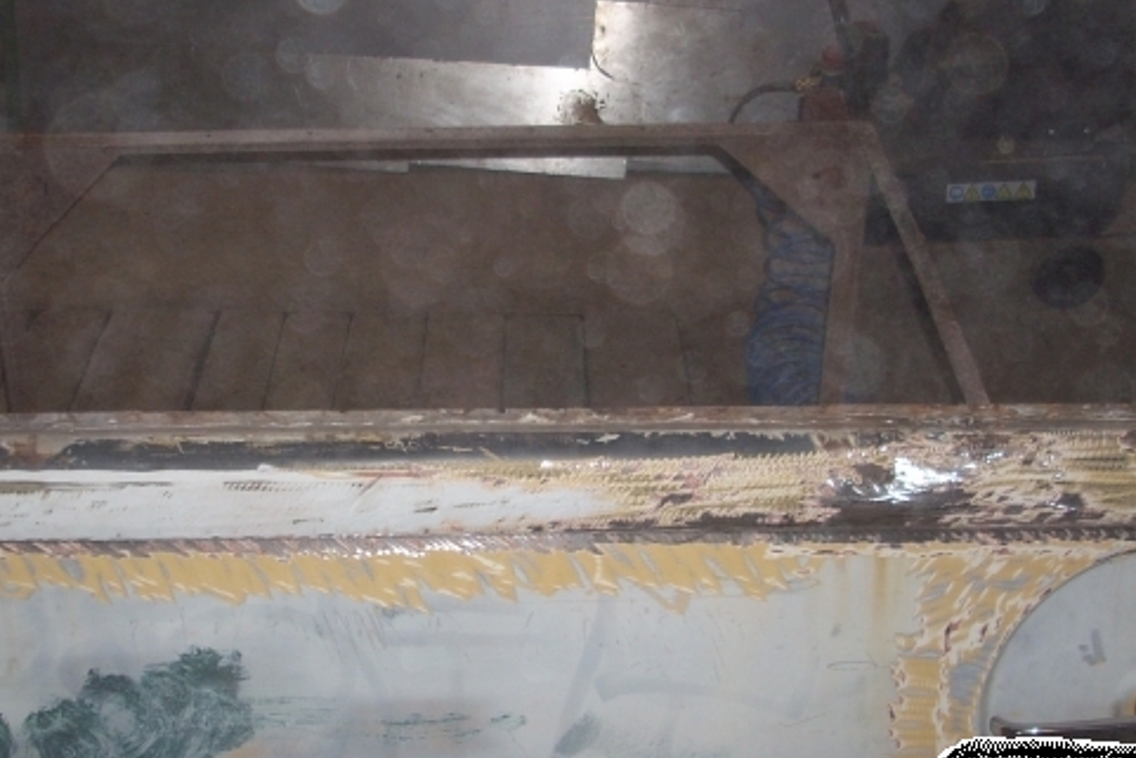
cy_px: 365
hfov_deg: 33.3
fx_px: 1894
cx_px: 479
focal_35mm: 60
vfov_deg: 22.6
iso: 64
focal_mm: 6.2
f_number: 2.8
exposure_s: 1/60
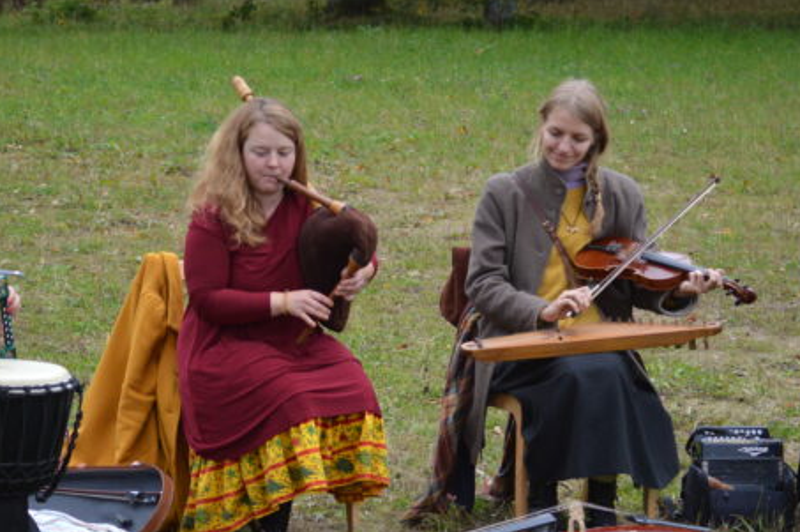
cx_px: 390
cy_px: 293
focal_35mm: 140
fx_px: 3104
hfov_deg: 14.7
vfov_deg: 9.8
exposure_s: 1/1000
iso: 800
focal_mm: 55
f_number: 4
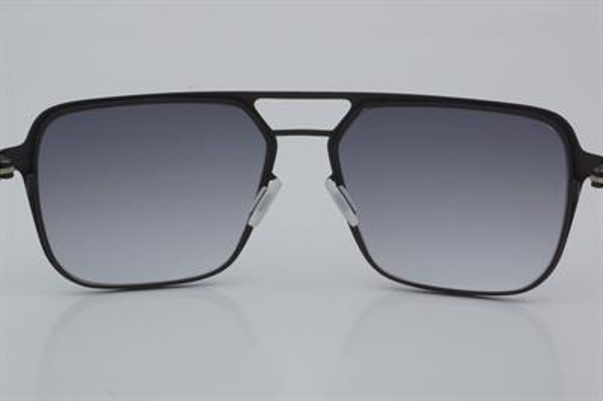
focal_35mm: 82
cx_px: 302
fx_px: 1381
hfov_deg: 24.6
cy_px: 200
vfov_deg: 16.5
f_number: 32
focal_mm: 55
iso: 100
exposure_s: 1/4
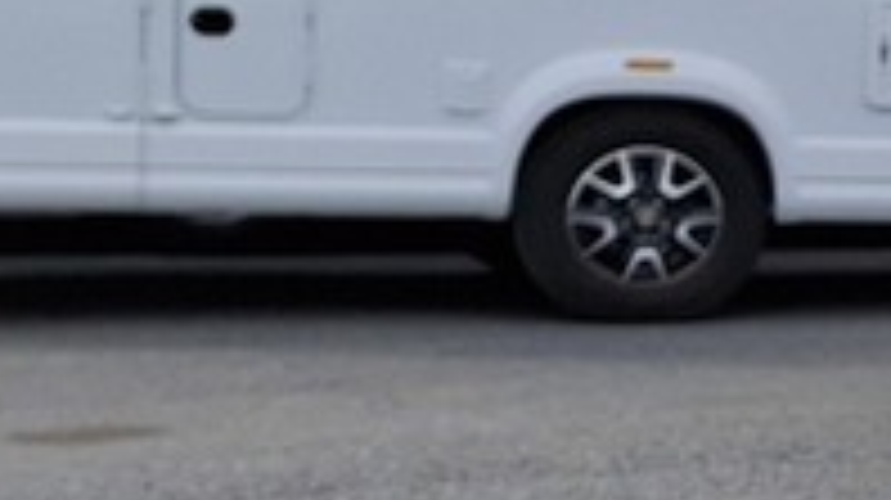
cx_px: 3128
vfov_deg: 6.1
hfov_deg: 8.2
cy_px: 212
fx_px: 4674
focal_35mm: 198
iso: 25
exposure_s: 1/1066
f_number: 1.8
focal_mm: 4.69
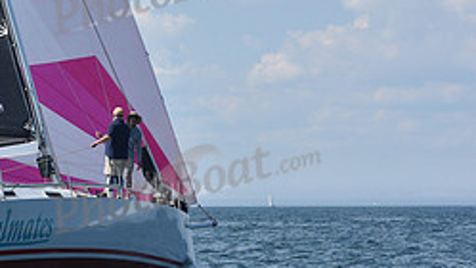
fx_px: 2158
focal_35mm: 171
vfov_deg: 7.1
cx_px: -46
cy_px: 112
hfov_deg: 12.4
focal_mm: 70
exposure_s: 1/1600
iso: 320
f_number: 7.1
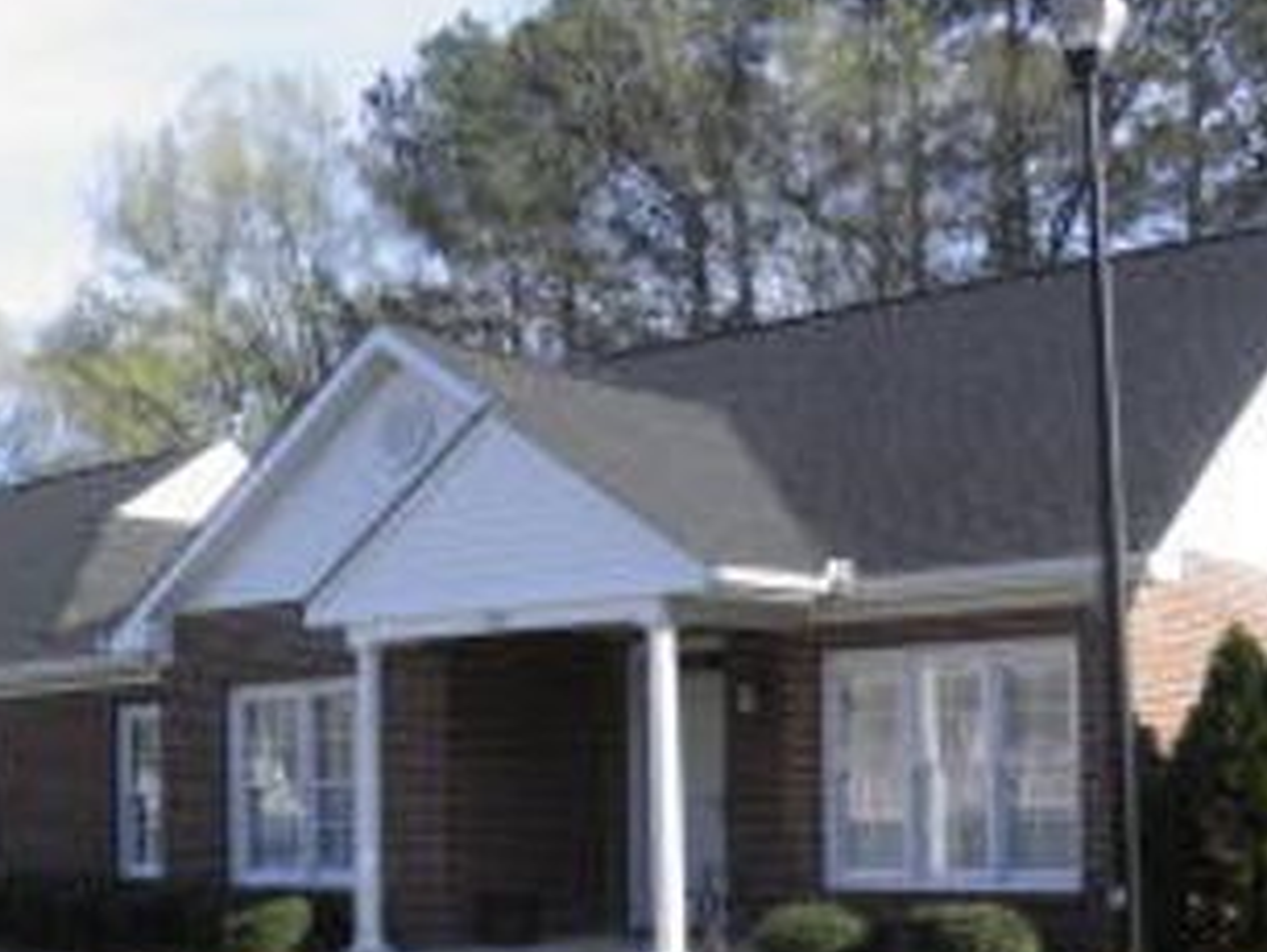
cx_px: 613
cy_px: 726
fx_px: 1795
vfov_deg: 29.2
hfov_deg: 38.9
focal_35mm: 49
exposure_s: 1/125
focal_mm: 5.5
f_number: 5.9
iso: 50
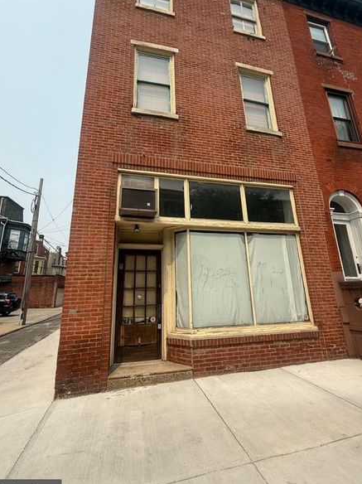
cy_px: 232
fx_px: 223
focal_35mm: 16
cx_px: 179
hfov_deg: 78.0
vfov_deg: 94.5
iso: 50
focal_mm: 2.22
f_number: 2.2
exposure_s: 1/1656
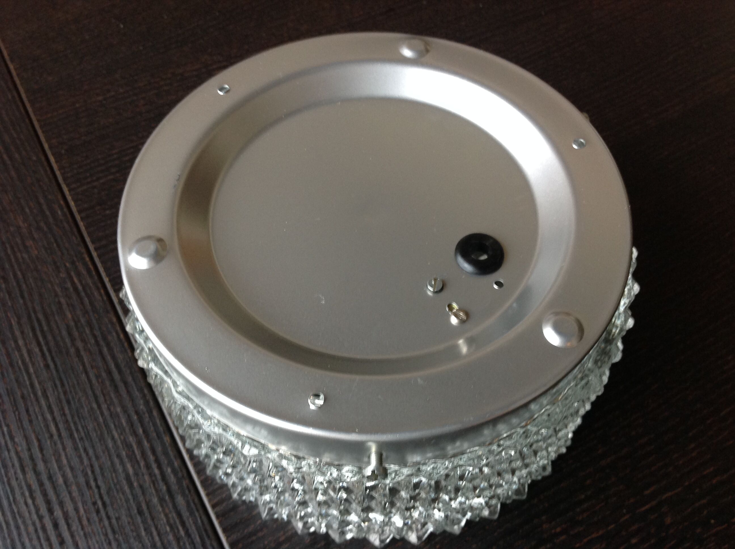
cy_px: 274
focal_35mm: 35
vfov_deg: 40.6
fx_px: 742
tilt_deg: -58.1
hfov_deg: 52.7
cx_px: 368
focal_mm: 4.28
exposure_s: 1/15
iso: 100
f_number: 2.4
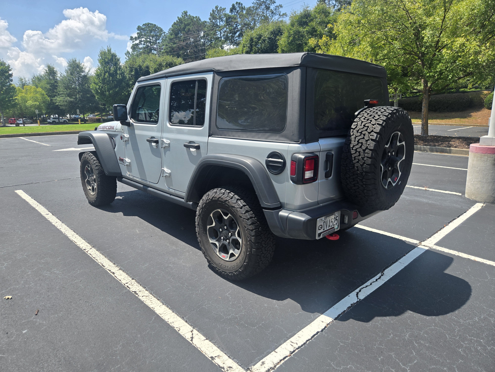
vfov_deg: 58.9
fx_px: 329
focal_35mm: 23
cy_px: 186
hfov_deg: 73.9
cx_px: 248
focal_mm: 5.4
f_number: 1.8
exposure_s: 1/2921
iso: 50
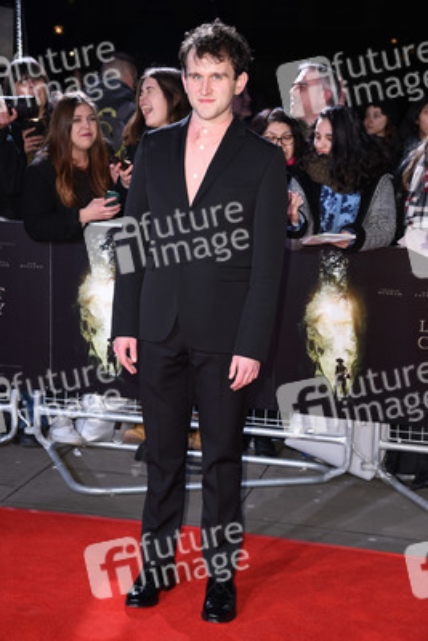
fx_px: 1158
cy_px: 320
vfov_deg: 30.9
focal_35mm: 65
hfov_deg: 20.9
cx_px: 214
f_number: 5.6
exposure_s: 1/250
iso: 400
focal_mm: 65
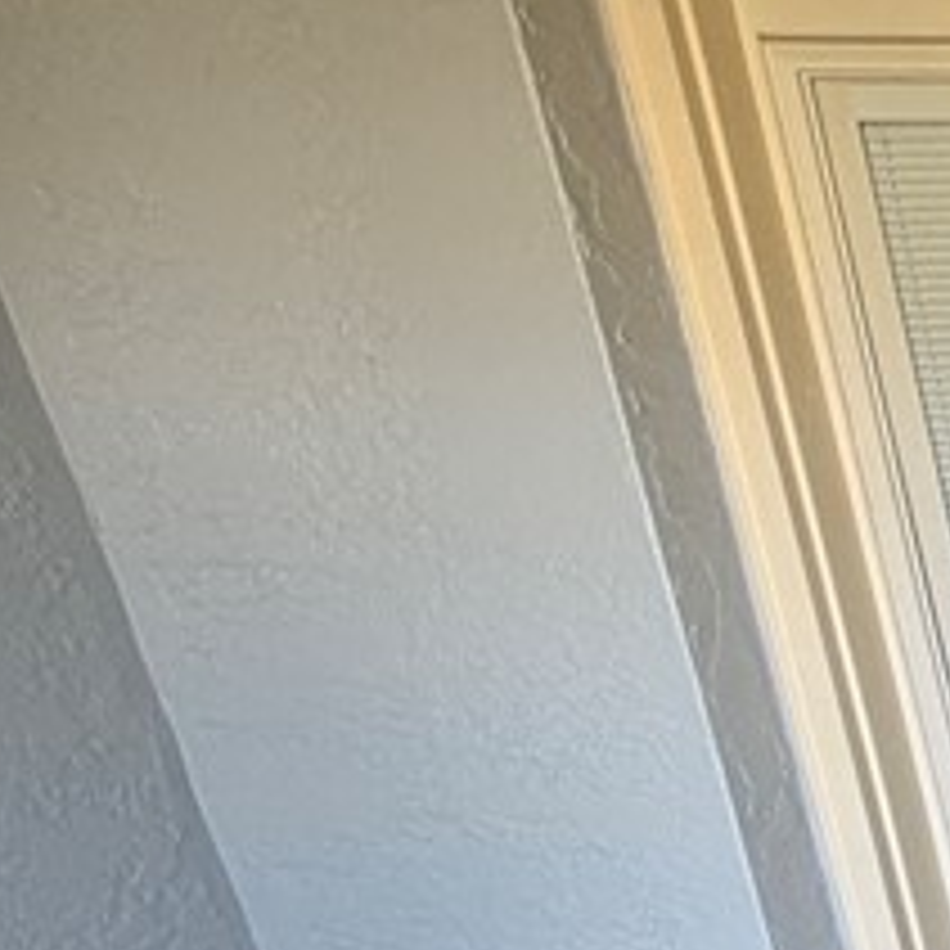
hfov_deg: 15.6
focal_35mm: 60
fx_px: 1863
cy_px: 1166
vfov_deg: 25.4
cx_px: 2233
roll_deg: +0.3
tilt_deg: -20.1
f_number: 2.2
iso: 100
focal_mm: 2.22
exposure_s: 1/121
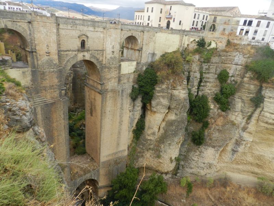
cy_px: 103
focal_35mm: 23
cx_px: 137
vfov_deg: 58.9
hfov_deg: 73.9
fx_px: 182
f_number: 3.4
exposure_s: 1/640
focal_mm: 4
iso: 160
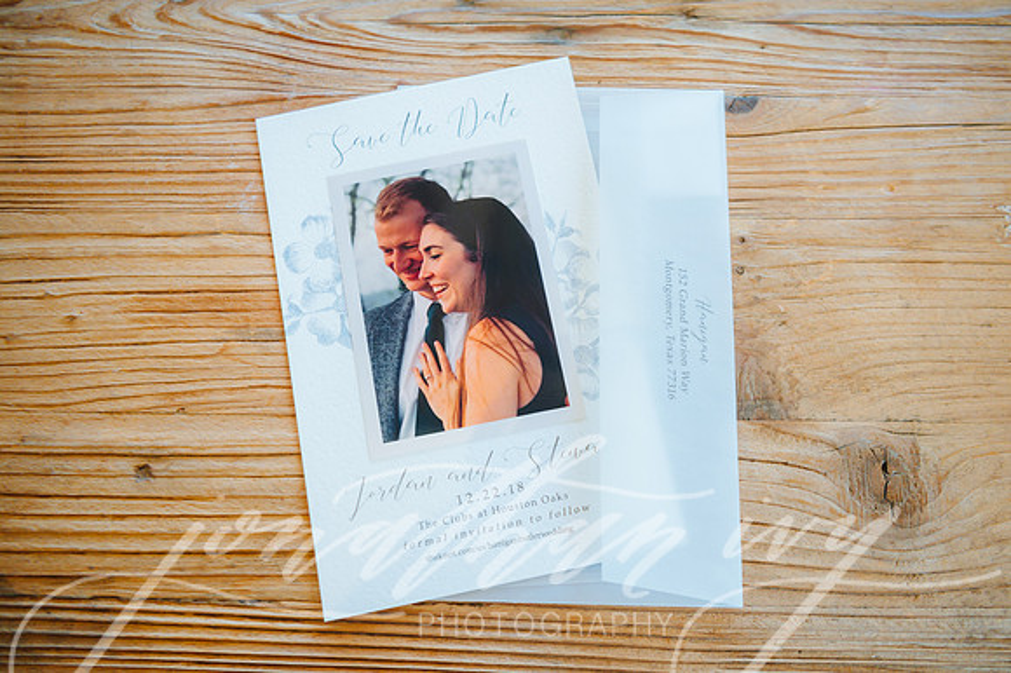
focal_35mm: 34
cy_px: 336
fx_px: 956
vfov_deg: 38.8
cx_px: 538
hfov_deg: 55.7
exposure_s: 1/320
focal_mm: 32
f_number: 3.2
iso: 2000
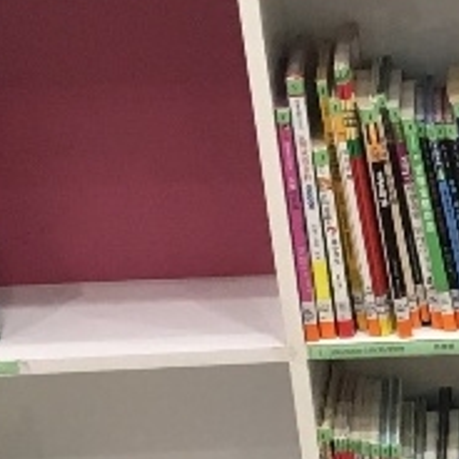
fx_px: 2505
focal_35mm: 167
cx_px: 1185
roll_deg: -1.3
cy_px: 659
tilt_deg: -24.2
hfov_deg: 9.2
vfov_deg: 10.2
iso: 100
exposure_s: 1/30
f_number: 2.2
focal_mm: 4.15
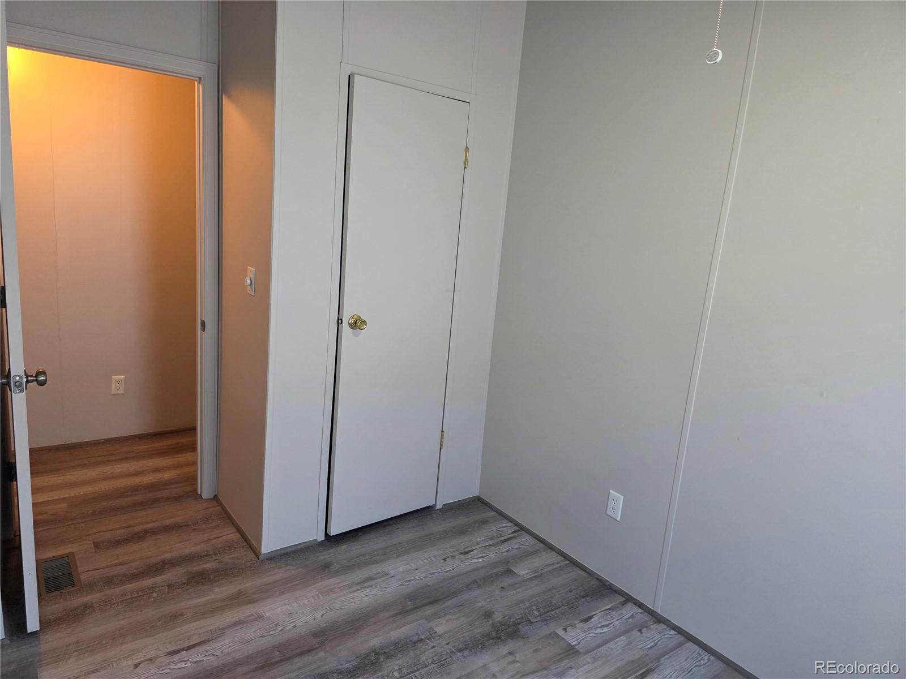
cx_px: 453
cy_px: 340
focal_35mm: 23
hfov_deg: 73.9
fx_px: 602
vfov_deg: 58.9
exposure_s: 1/120
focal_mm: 6.3
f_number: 1.7
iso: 320
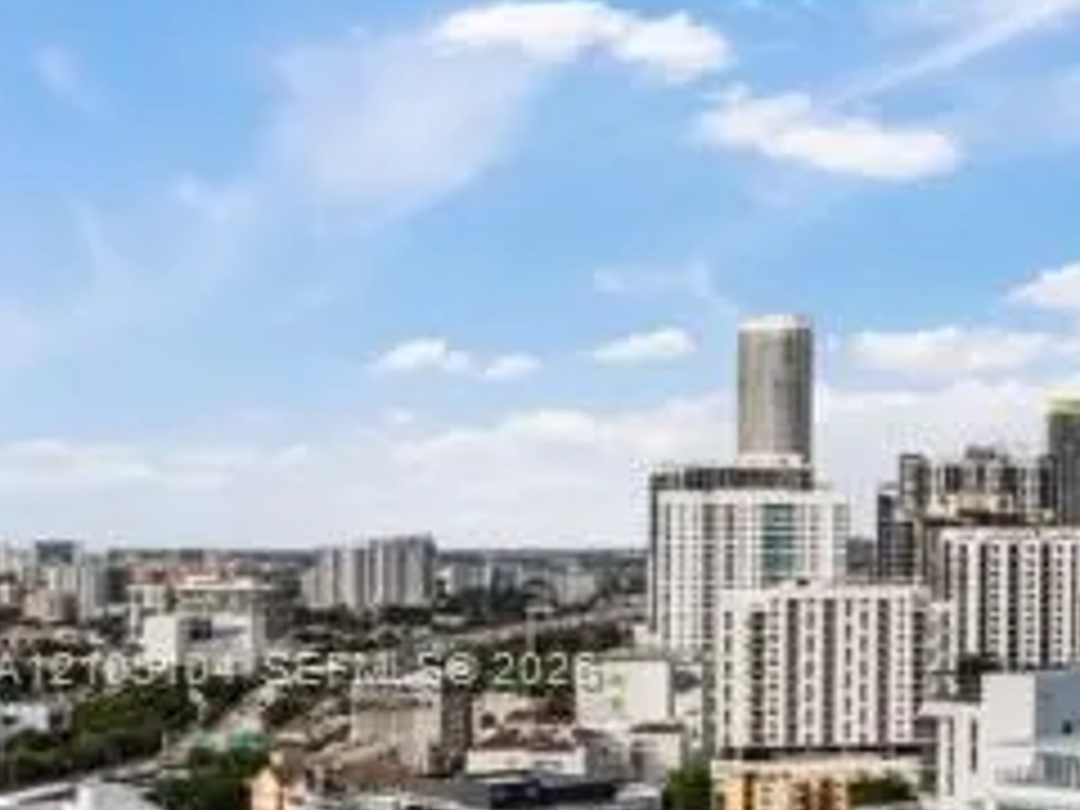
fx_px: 1997
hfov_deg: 25.7
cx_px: 1422
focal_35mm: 64
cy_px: 673
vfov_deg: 22.6
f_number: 2.8
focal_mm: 12.29
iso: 100
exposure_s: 1/240
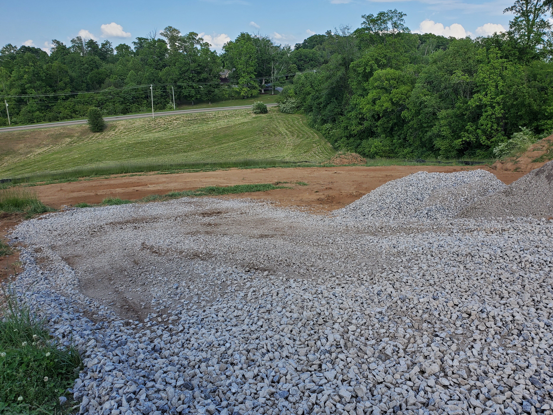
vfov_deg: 49.7
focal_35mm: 28
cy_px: 198
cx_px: 276
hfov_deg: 63.4
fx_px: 447
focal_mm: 4.3
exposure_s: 1/1120
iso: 50
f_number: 2.4
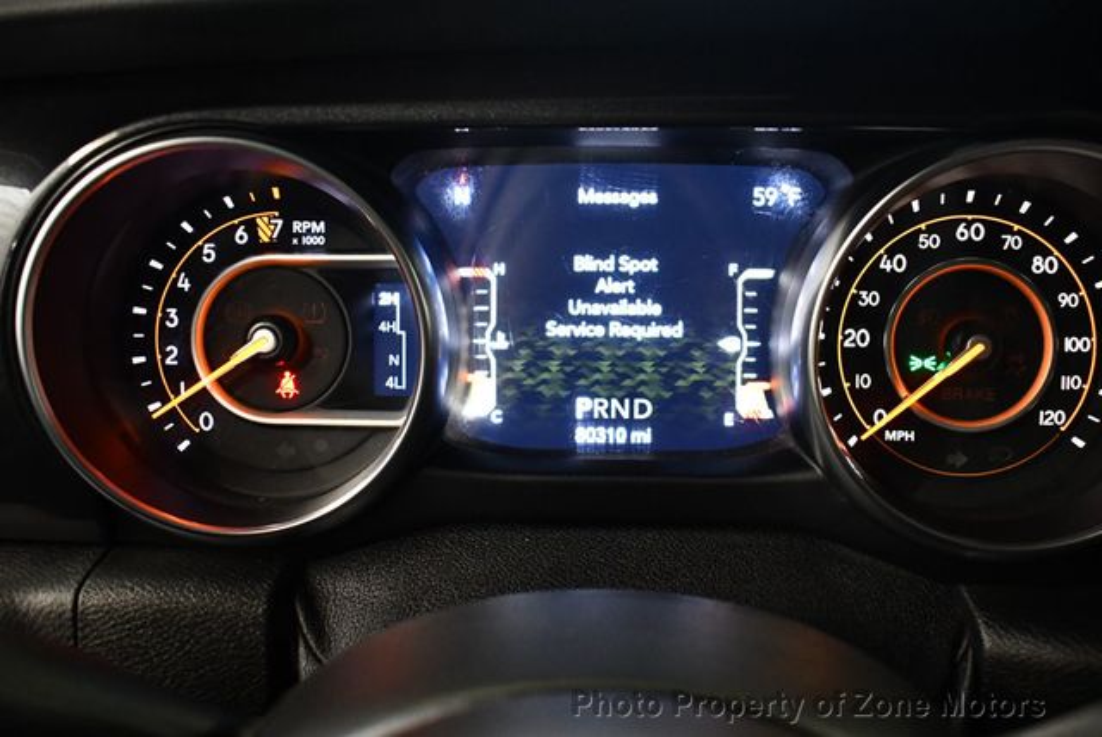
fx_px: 1103
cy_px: 368
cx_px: 551
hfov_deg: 53.1
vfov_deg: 36.9
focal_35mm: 36
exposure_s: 1/100
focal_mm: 18
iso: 3200
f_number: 3.5
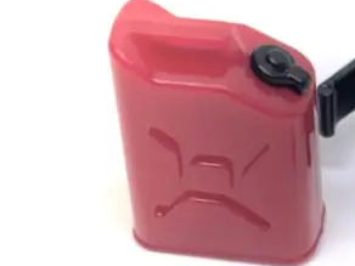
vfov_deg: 13.8
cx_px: 316
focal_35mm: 107
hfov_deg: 18.1
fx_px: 1097
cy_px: 141
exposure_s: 1/131
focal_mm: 5.96
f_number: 1.6
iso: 32
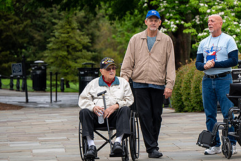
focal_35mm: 286
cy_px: 97
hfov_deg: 7.2
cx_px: 168
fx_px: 1914
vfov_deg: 4.8
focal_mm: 185
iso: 160
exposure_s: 1/100
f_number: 6.3
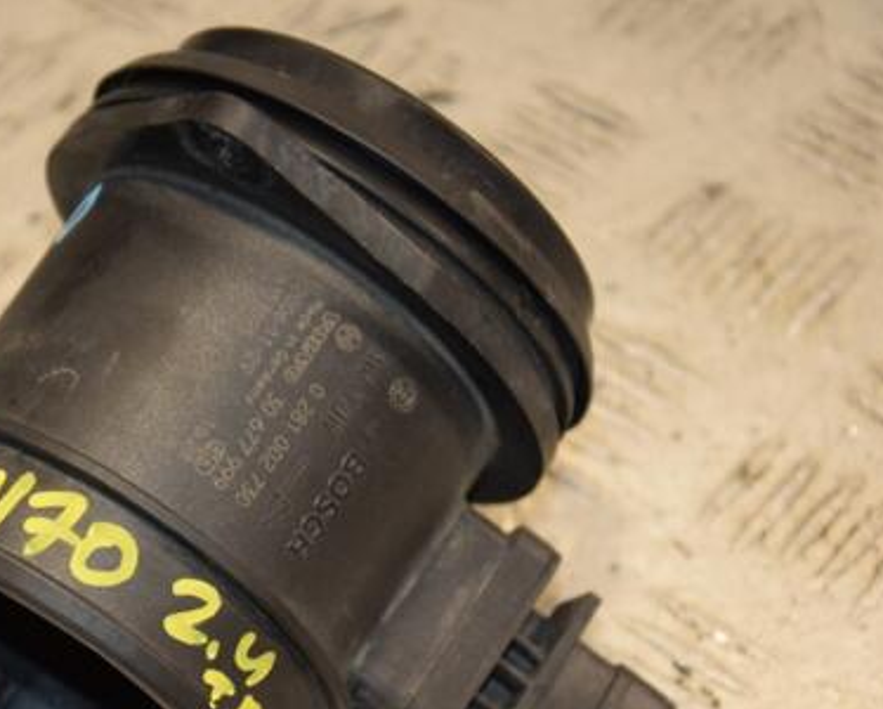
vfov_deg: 8.1
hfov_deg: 10.0
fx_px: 5016
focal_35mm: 192
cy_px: 466
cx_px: 262
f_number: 5.6
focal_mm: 85
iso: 800
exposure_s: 1/160
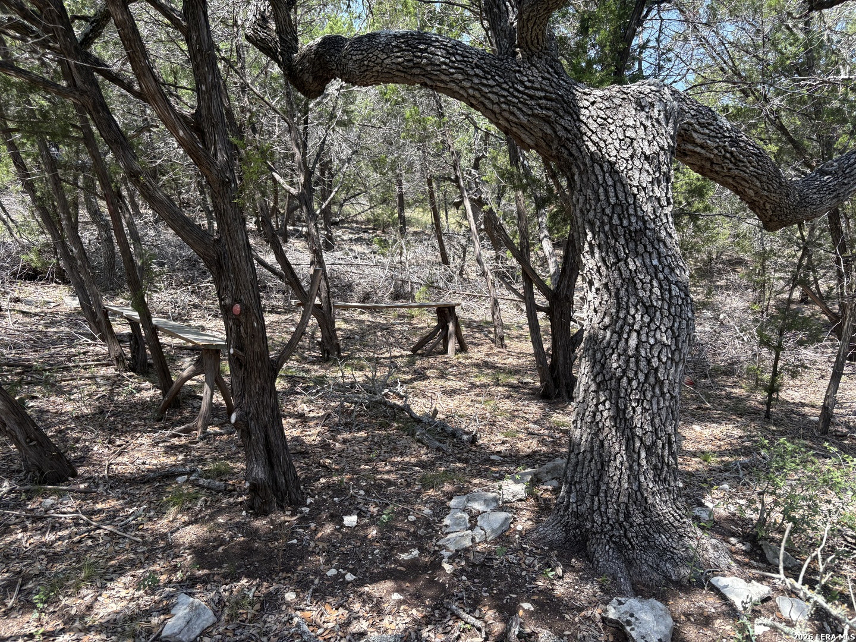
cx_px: 428
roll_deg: +0.3
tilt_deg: -6.4
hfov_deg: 67.3
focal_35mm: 26
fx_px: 643
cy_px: 321
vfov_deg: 53.1
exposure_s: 1/571
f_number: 1.6
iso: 50
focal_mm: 5.96
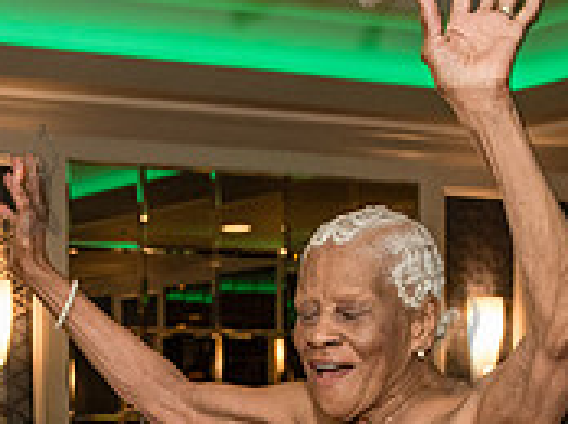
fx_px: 1884
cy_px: 608
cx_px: 246
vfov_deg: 12.3
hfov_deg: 17.1
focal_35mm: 115
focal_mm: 29
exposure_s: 1/200
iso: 1600
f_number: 3.5
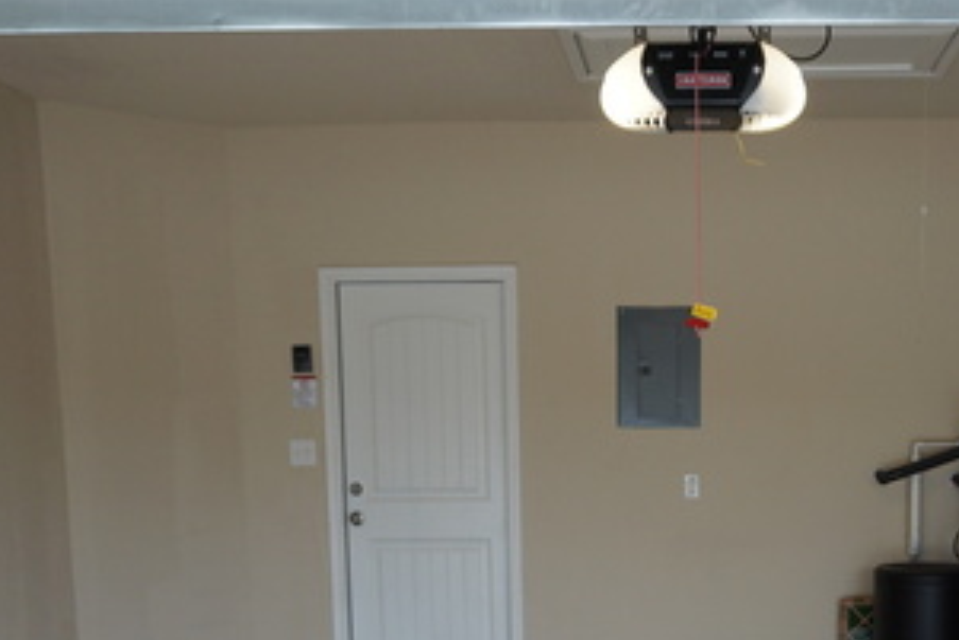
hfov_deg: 38.1
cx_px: 695
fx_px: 1359
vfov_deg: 25.0
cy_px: 667
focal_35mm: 51
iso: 200
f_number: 4
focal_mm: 16
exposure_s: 1/160
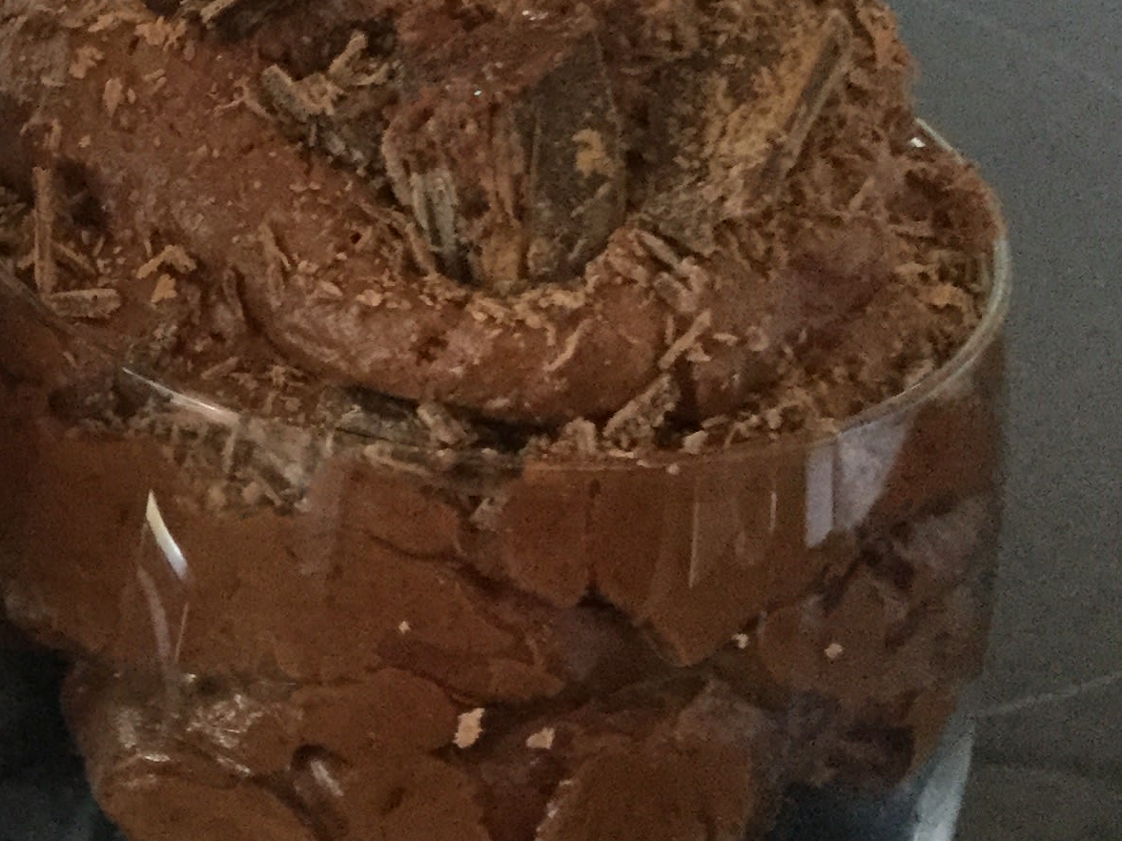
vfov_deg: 17.2
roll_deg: -2.6
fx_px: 2787
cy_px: 465
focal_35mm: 86
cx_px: -162
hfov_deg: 21.4
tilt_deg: -35.9
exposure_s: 1/17
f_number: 2.4
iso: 200
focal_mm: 3.3
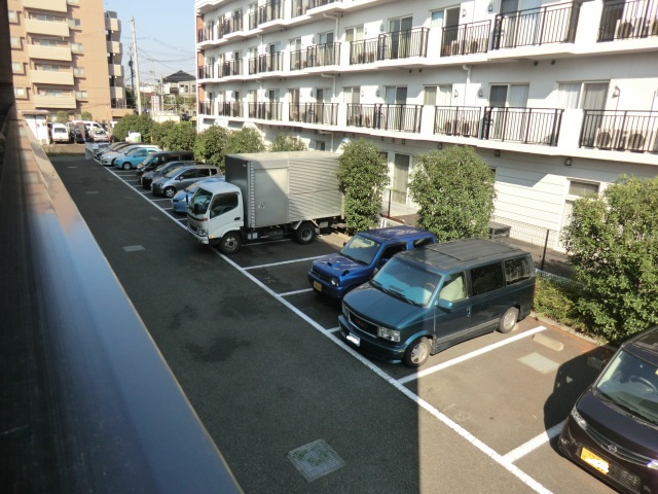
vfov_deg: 56.8
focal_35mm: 24
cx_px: 329
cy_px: 247
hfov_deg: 71.6
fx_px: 456
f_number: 3.2
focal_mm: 4.3
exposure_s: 1/640
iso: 80
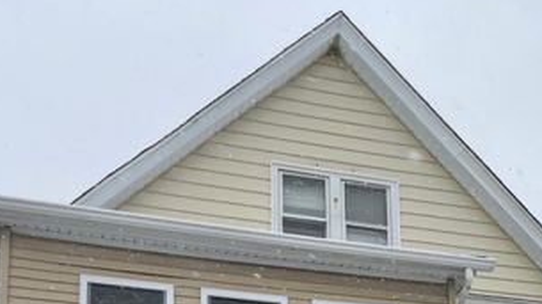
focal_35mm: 62
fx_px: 890
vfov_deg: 15.9
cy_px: 575
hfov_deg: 33.6
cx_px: 347
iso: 32
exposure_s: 1/306
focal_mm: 4.2
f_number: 1.6
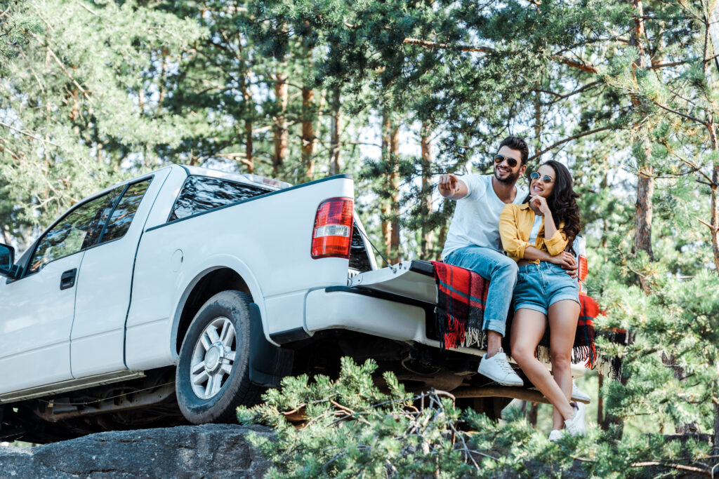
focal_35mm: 105
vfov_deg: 13.0
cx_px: 360
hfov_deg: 19.5
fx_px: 2097
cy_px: 240
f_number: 3.5
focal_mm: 105
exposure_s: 1/320
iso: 200
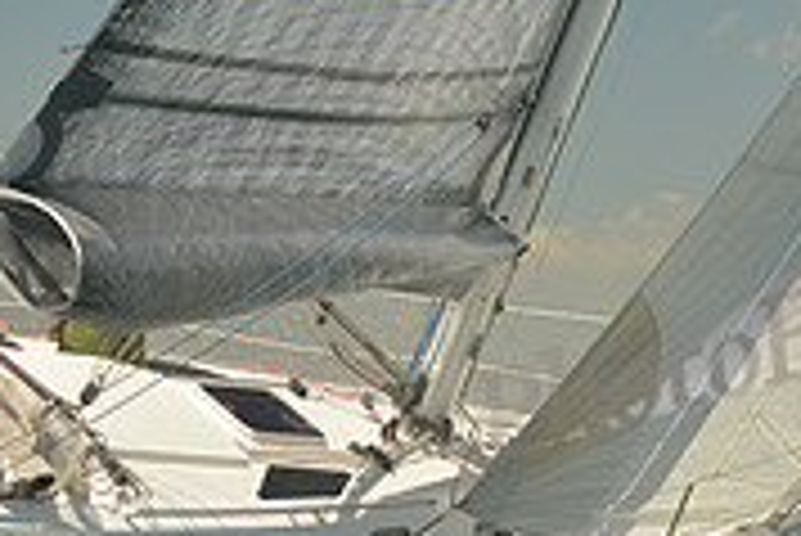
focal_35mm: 228
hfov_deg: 9.0
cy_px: 173
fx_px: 5077
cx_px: 248
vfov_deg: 6.0
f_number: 5.6
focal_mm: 70
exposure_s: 1/800
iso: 400
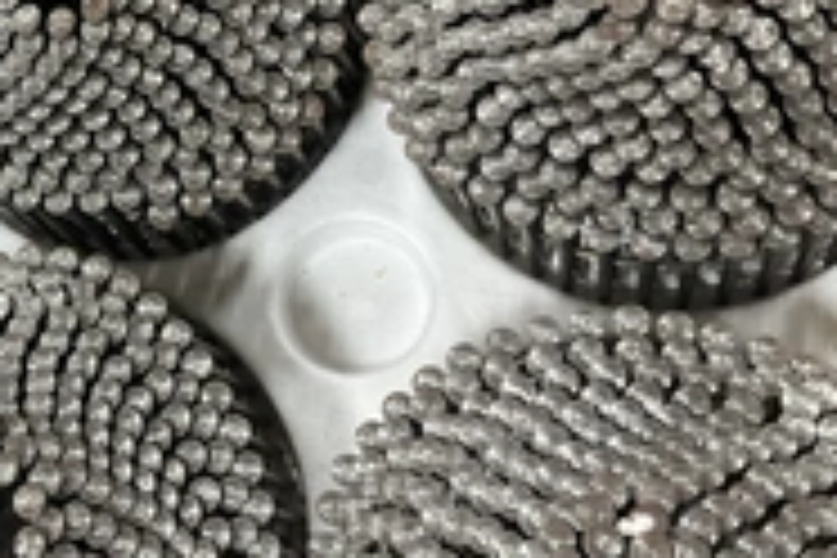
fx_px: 1511
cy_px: 216
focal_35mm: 65
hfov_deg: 29.7
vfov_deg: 20.9
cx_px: 86
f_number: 1.8
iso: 200
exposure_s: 1/40
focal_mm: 3
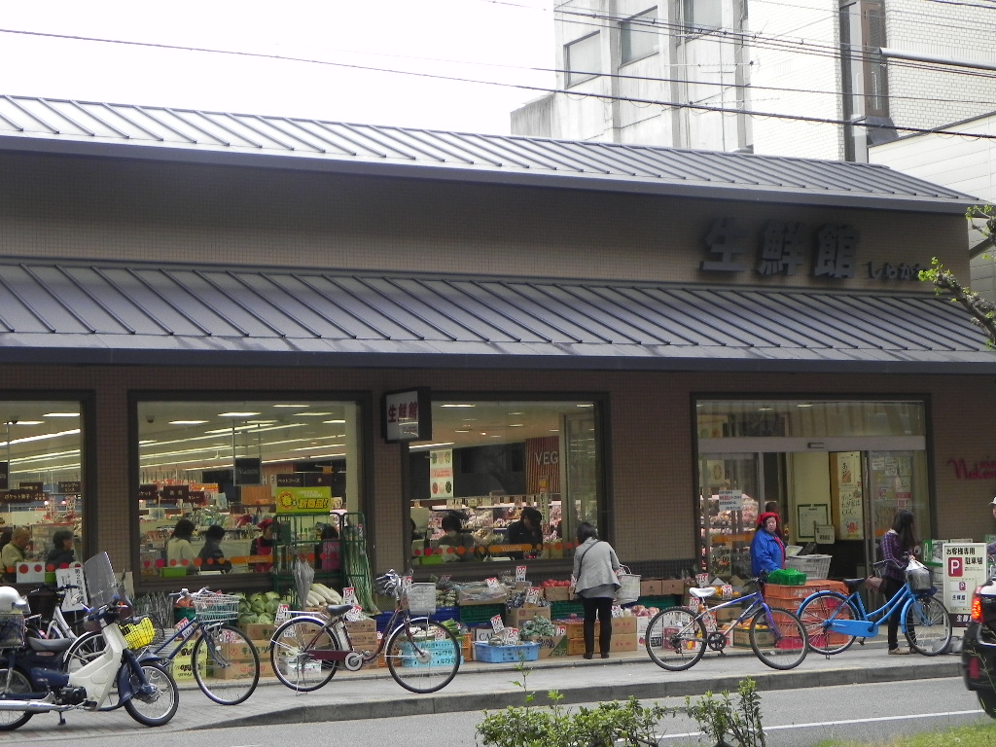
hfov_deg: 29.4
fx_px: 1899
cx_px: 498
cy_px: 374
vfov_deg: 22.3
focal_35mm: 66
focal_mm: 11.8
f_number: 3.5
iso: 160
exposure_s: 1/91.4
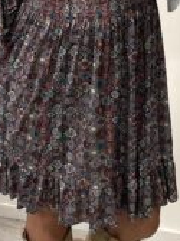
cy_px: 22
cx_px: 82
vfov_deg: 30.7
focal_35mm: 60
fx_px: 417
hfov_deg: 24.4
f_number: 1.6
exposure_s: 1/100
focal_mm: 5.1
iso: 125
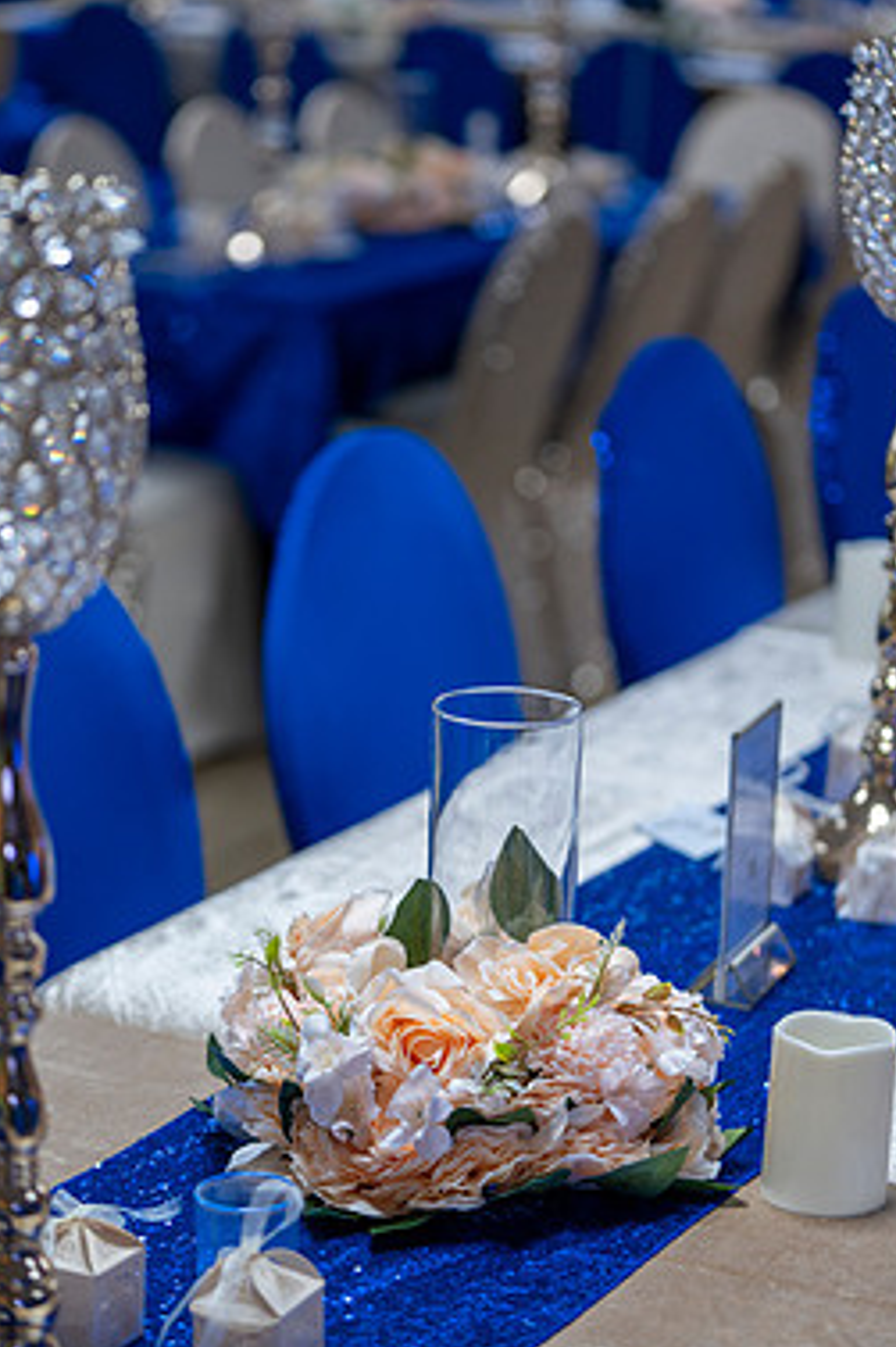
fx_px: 3438
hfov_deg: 14.8
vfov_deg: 22.2
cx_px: 421
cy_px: 679
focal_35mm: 92
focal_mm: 77
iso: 500
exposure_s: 1/160
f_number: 2.8
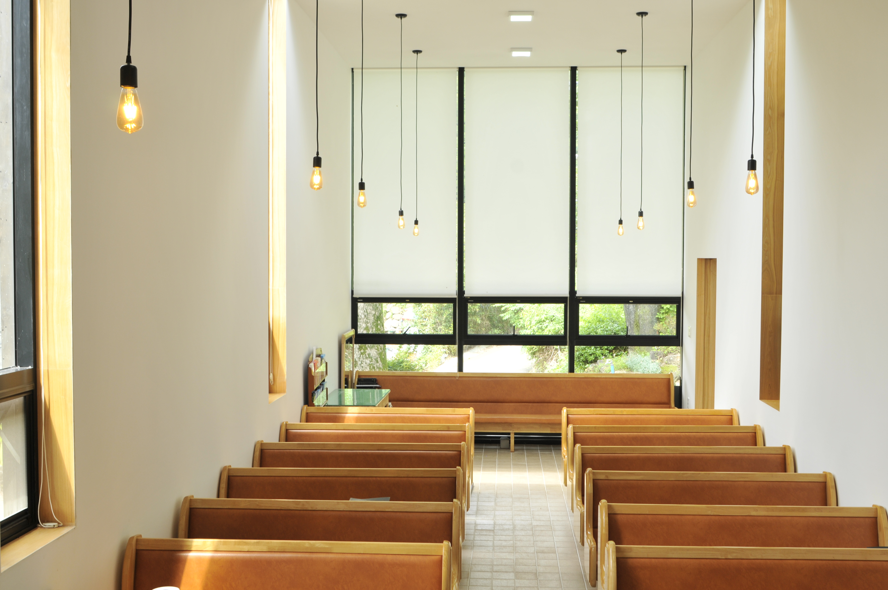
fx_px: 1035
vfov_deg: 31.8
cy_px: 295
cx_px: 444
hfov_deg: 46.4
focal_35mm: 42
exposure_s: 1/30
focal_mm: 28
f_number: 7.1
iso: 200
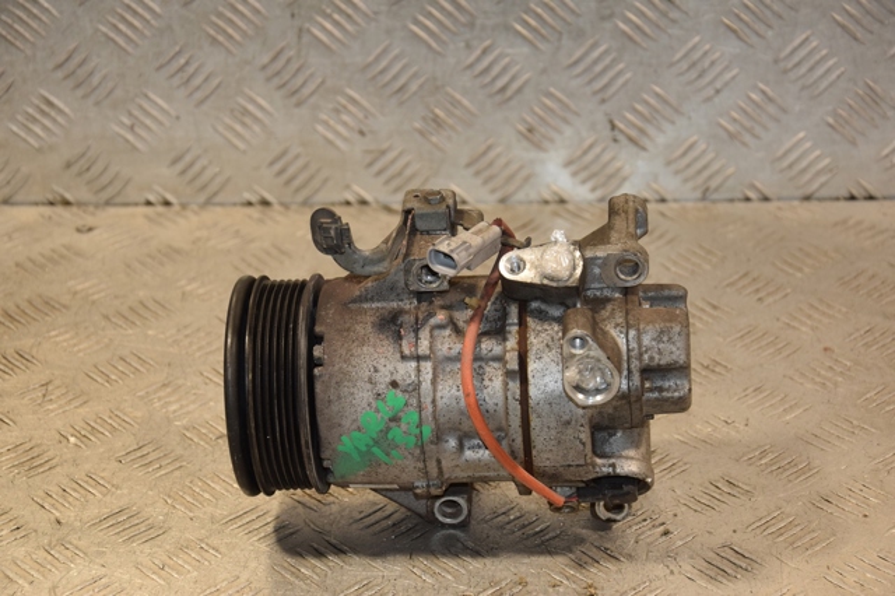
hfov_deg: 21.9
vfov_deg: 14.7
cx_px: 448
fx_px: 2311
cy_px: 298
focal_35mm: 93
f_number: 5.3
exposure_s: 1/160
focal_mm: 62
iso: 800
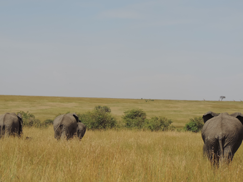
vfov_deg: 14.1
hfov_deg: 18.7
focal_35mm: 105
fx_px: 737
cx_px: 122
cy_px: 91
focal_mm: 18.7
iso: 80
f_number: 4.2
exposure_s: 1/800
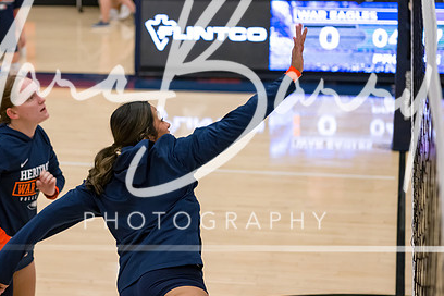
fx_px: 1332
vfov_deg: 12.7
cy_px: 88
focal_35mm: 108
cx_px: 148
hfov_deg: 18.9
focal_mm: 70
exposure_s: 1/1000
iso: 2000
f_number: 2.8
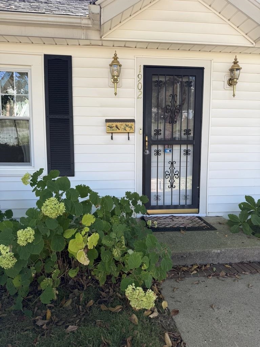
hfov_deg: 56.8
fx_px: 240
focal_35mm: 24
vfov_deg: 71.6
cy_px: 174
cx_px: 130
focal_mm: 6.76
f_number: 1.78
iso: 80
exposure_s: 1/397
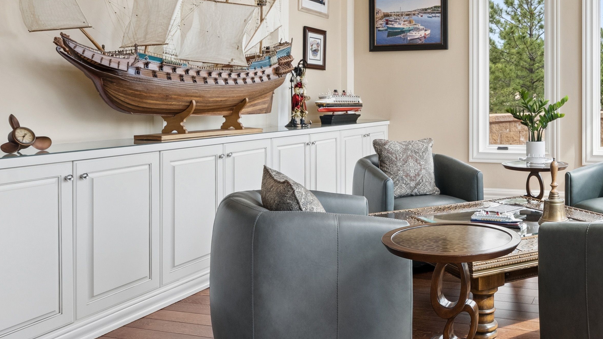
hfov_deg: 52.8
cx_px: 454
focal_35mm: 36
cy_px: 102
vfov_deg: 32.4
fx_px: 576
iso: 640
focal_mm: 19
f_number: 9
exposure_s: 1/125
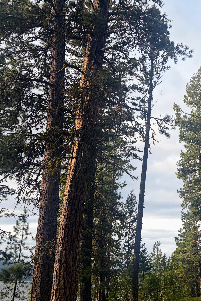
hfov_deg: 30.5
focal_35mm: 42
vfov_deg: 46.4
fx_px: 352
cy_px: 139
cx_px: 181
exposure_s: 1/782
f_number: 1.6
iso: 50
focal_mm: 5.96
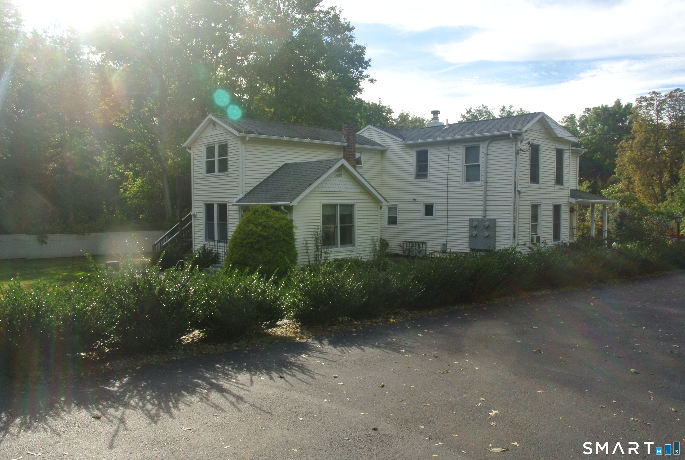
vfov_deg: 48.1
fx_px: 515
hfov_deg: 67.3
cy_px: 230
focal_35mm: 27
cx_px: 342
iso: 100
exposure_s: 1/60
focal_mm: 10
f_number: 11
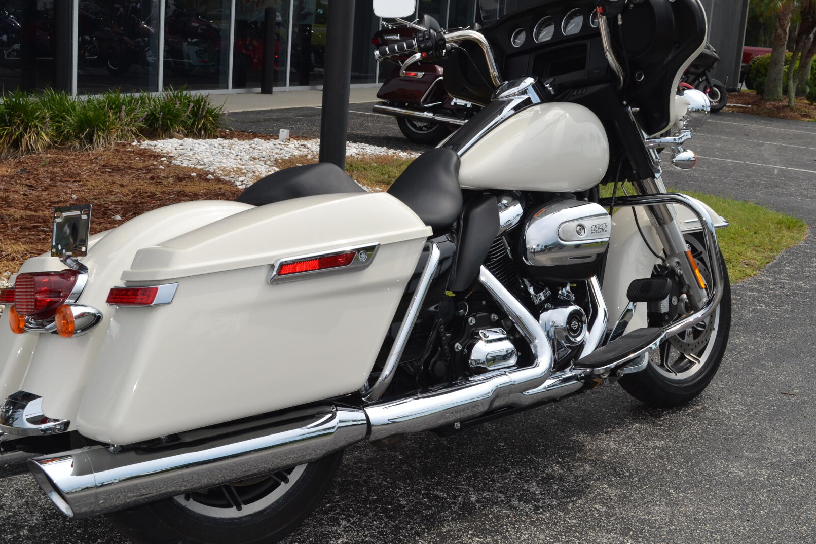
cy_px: 215
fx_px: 929
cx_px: 383
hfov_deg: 47.4
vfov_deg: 32.5
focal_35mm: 41
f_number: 9
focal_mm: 22
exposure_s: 1/200
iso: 100
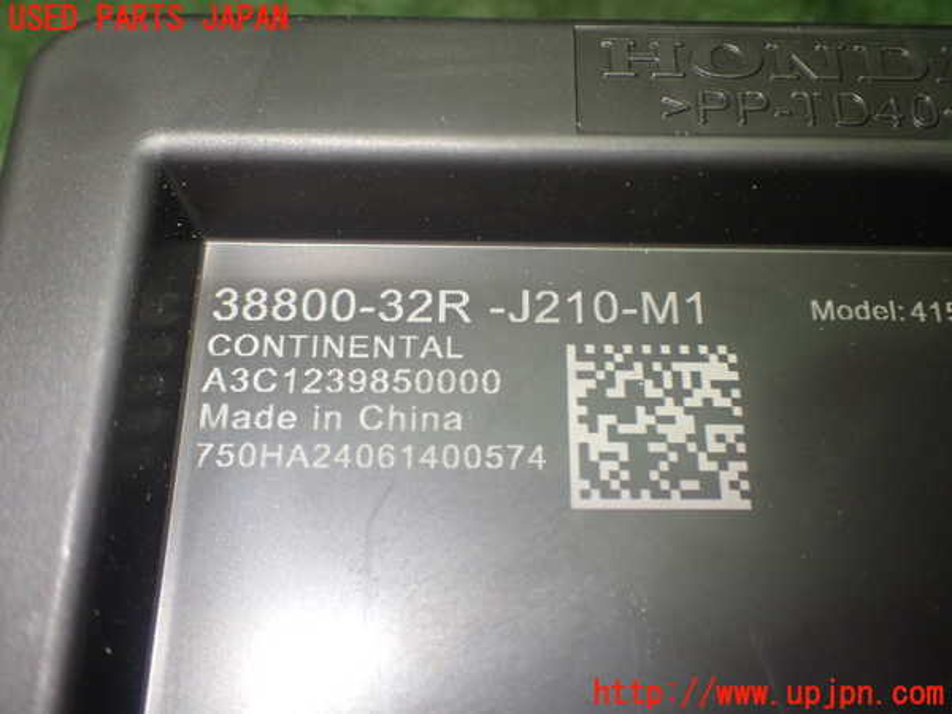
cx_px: 476
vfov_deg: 35.1
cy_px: 357
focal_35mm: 41
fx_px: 1128
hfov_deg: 45.8
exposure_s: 1/40
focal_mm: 7.31
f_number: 2.8
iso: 250
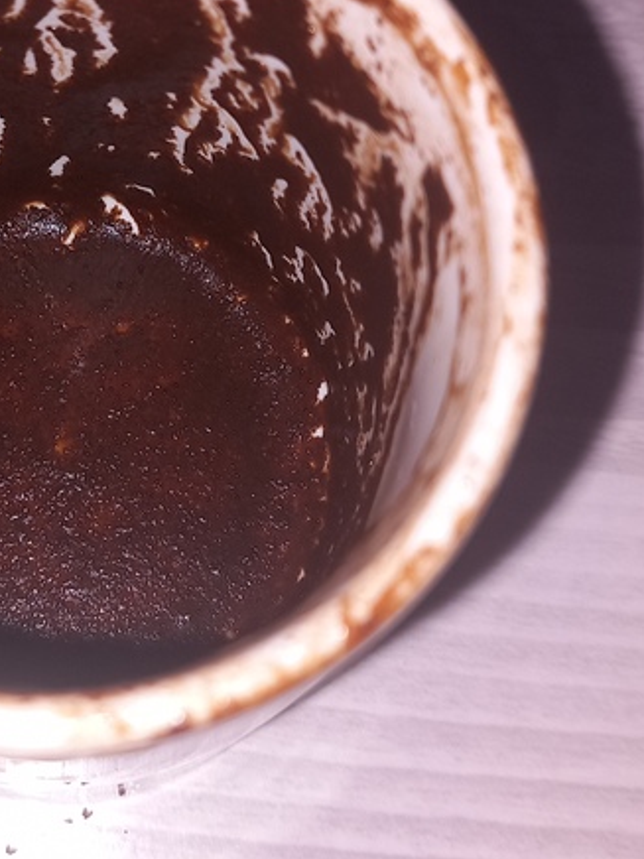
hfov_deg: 24.9
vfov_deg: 33.6
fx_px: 1414
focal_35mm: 57
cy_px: 319
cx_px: 69
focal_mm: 4
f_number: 1.8
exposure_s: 1/100
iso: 32
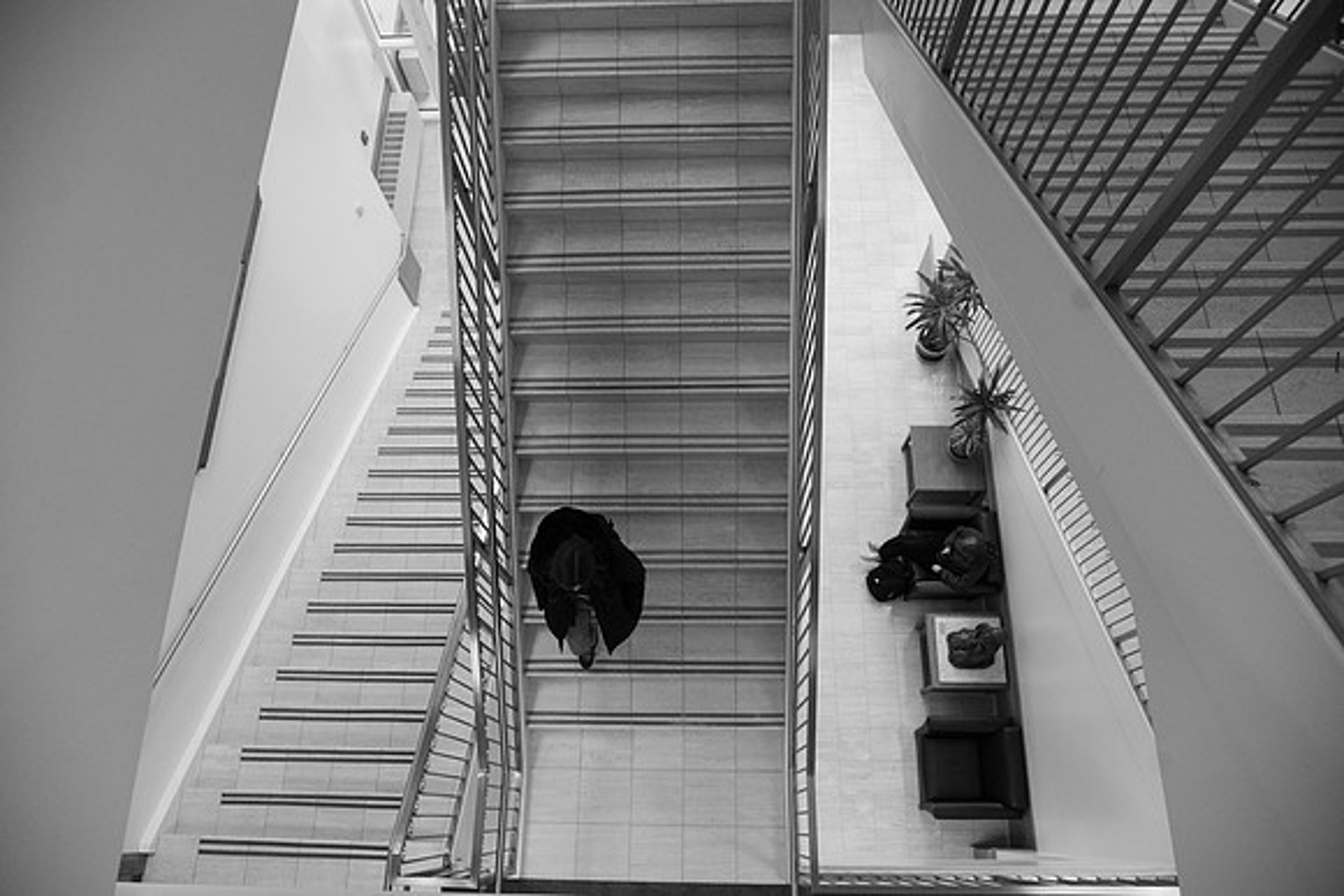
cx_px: 662
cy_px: 448
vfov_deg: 51.9
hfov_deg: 72.2
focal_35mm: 25
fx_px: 921
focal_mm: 24
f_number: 4
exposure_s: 1/250
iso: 1600
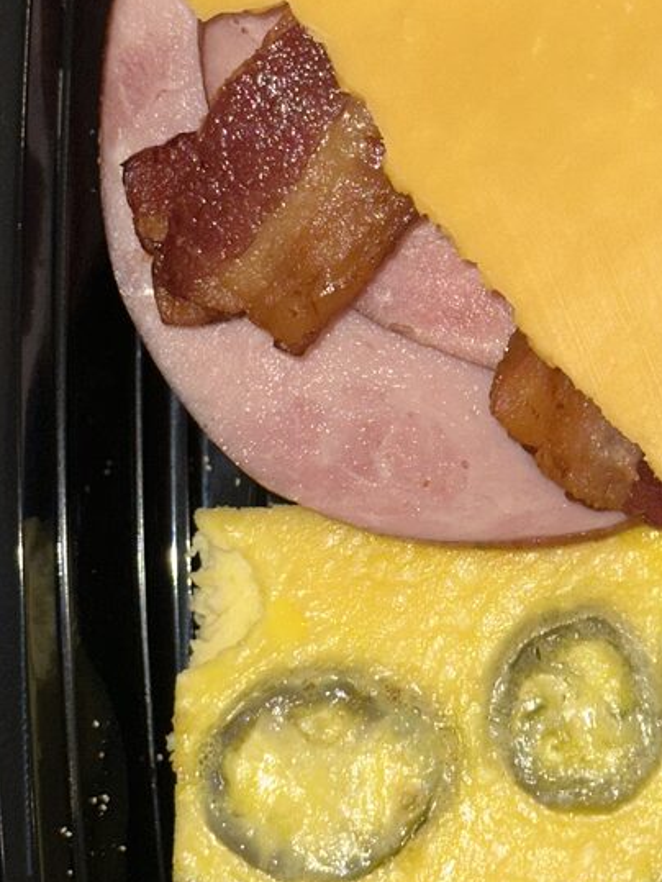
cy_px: 467
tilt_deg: -85.6
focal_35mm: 107
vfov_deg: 18.4
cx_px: 541
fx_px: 2726
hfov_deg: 13.8
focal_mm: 6.86
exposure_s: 1/58
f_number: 1.78
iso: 50
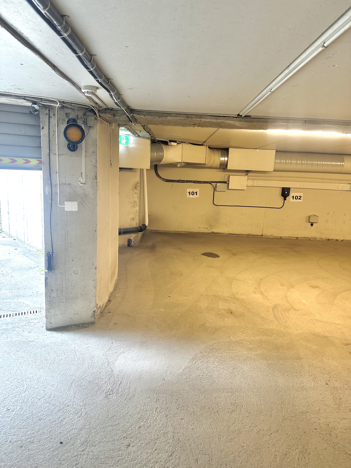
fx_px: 324
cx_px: 176
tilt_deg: -8.7
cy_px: 234
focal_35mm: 24
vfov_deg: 71.6
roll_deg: -3.2
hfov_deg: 56.8
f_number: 1.78
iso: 160
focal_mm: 6.86
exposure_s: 1/50
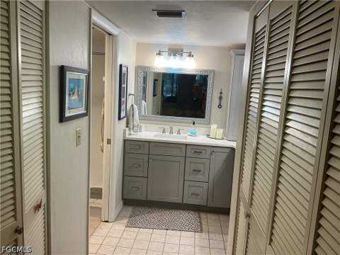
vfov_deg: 48.2
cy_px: 128
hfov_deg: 61.7
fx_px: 285
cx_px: 170
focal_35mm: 29
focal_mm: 3
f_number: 1.8
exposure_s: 1/60
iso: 32
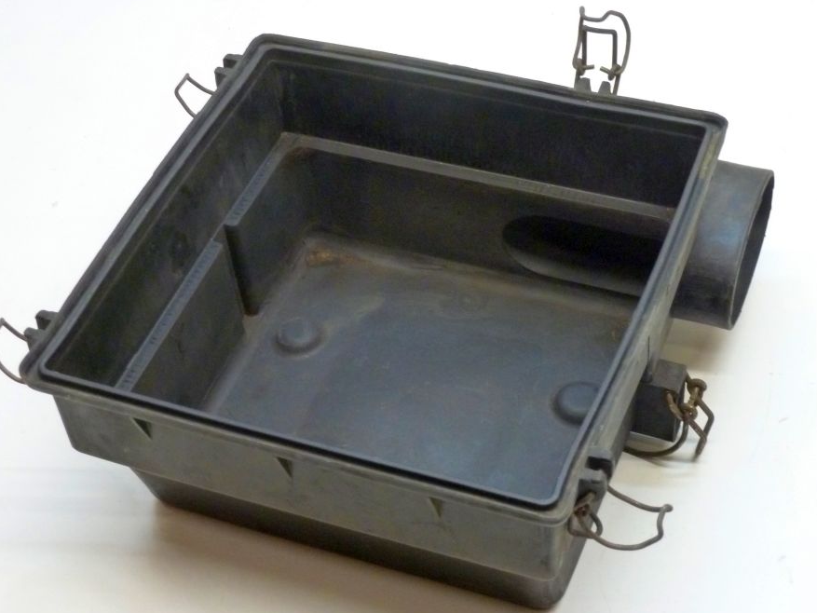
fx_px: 1582
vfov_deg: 21.9
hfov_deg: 29.0
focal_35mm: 67
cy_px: 311
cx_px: 401
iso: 400
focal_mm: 10.3
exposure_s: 1/8
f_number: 4
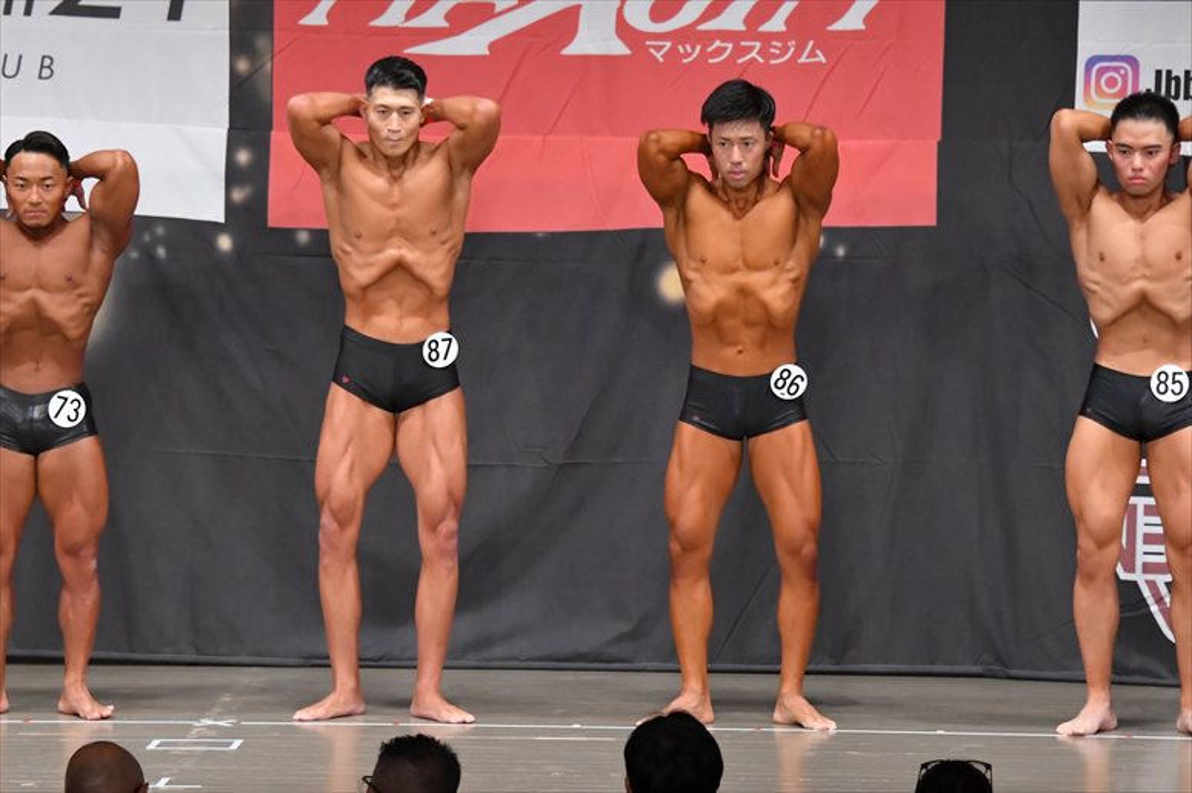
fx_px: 6685
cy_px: 396
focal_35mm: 202
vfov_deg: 6.8
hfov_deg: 10.2
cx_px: 596
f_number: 5.6
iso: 6400
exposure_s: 1/400
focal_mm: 135
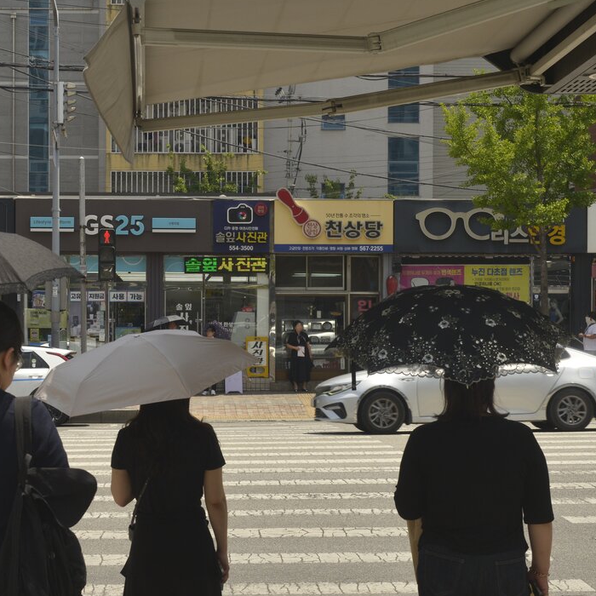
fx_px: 1656
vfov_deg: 20.4
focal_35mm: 85
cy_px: 364
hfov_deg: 20.3
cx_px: 190
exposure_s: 1/500
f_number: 11
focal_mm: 50
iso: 320
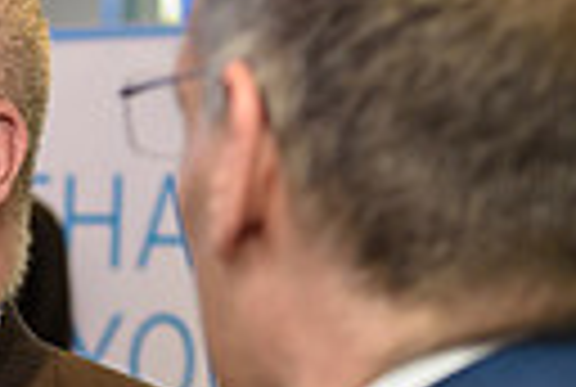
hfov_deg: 8.9
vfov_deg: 6.1
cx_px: -261
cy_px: 524
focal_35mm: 226
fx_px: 3624
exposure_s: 1/125
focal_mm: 50
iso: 800
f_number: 3.2
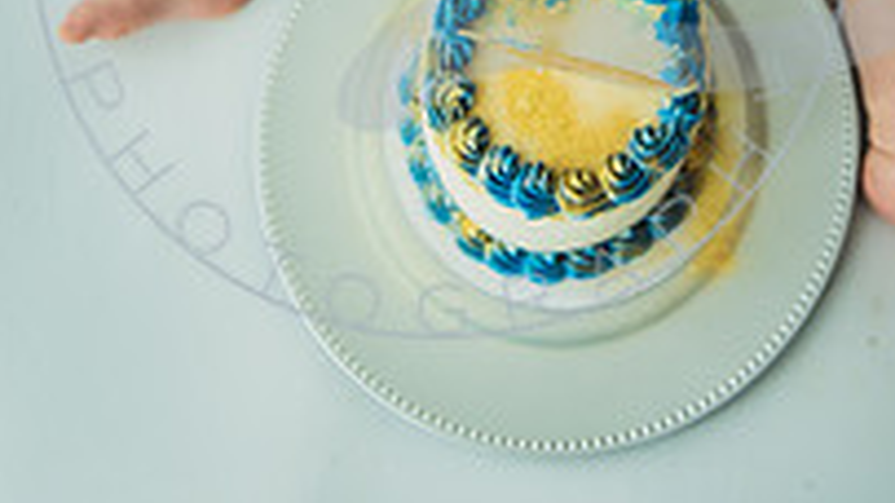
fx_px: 1708
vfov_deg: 14.6
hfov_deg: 29.0
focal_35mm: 72
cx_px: 639
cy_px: -406
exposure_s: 1/125
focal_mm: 31
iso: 200
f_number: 2.8
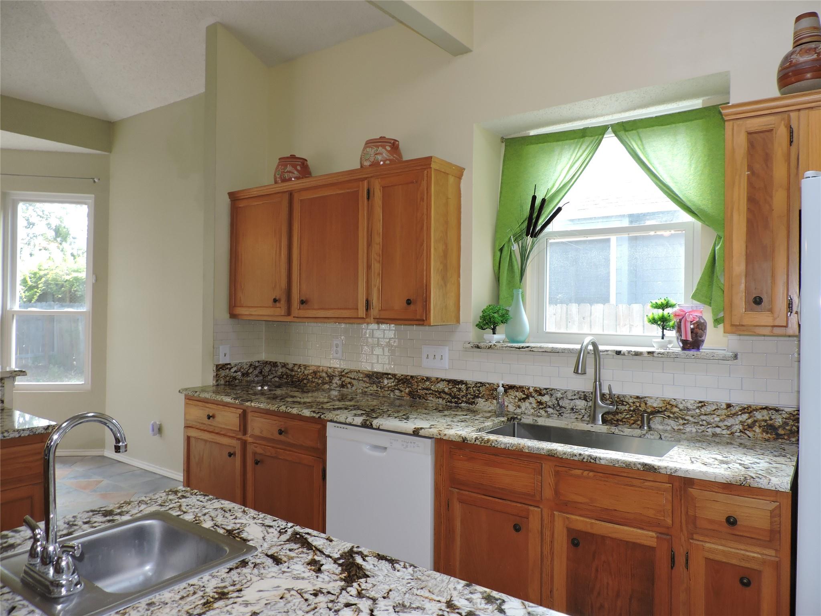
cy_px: 308
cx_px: 410
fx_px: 569
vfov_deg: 56.8
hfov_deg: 71.6
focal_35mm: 24
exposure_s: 1/40
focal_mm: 4.3
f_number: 3
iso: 110
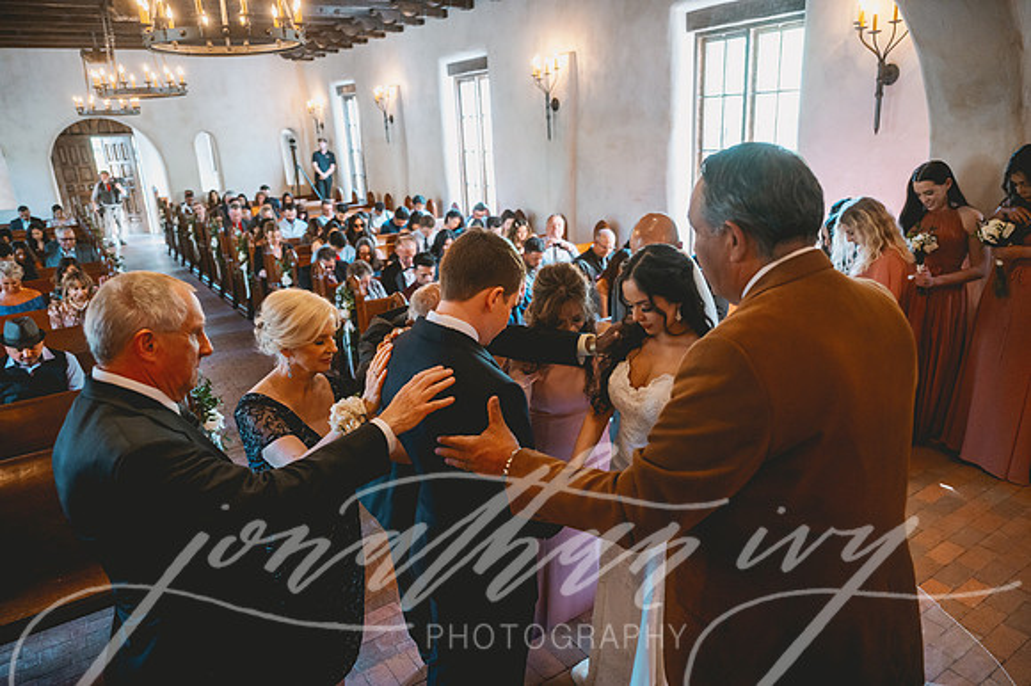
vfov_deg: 53.1
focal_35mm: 24
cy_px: 343
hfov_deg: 73.8
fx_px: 687
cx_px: 516
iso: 2000
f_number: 2.8
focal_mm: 24
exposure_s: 1/250
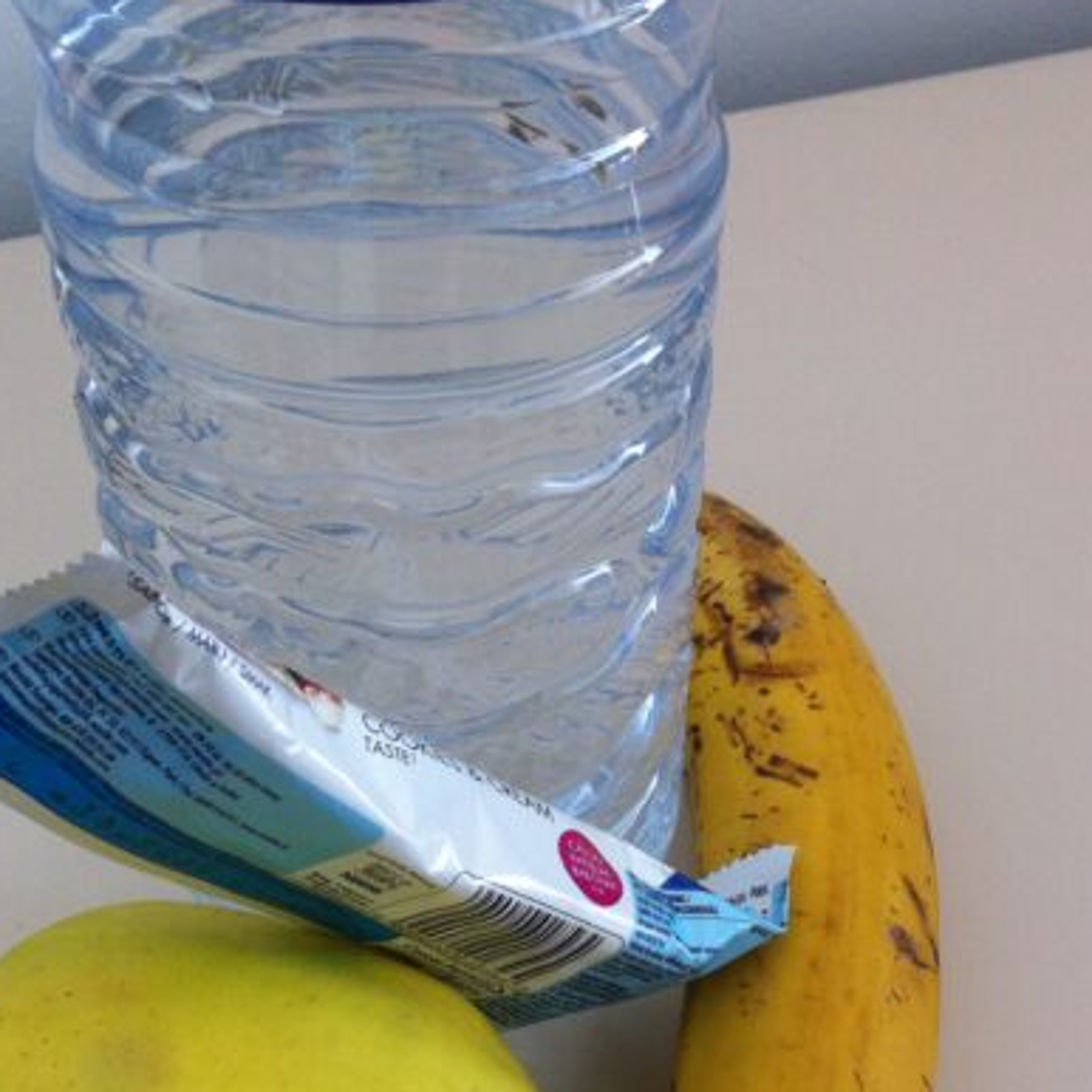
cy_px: 713
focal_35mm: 60
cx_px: 710
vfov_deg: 28.5
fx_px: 2141
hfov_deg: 28.5
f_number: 2.8
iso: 80
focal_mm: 3.85
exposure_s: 1/60
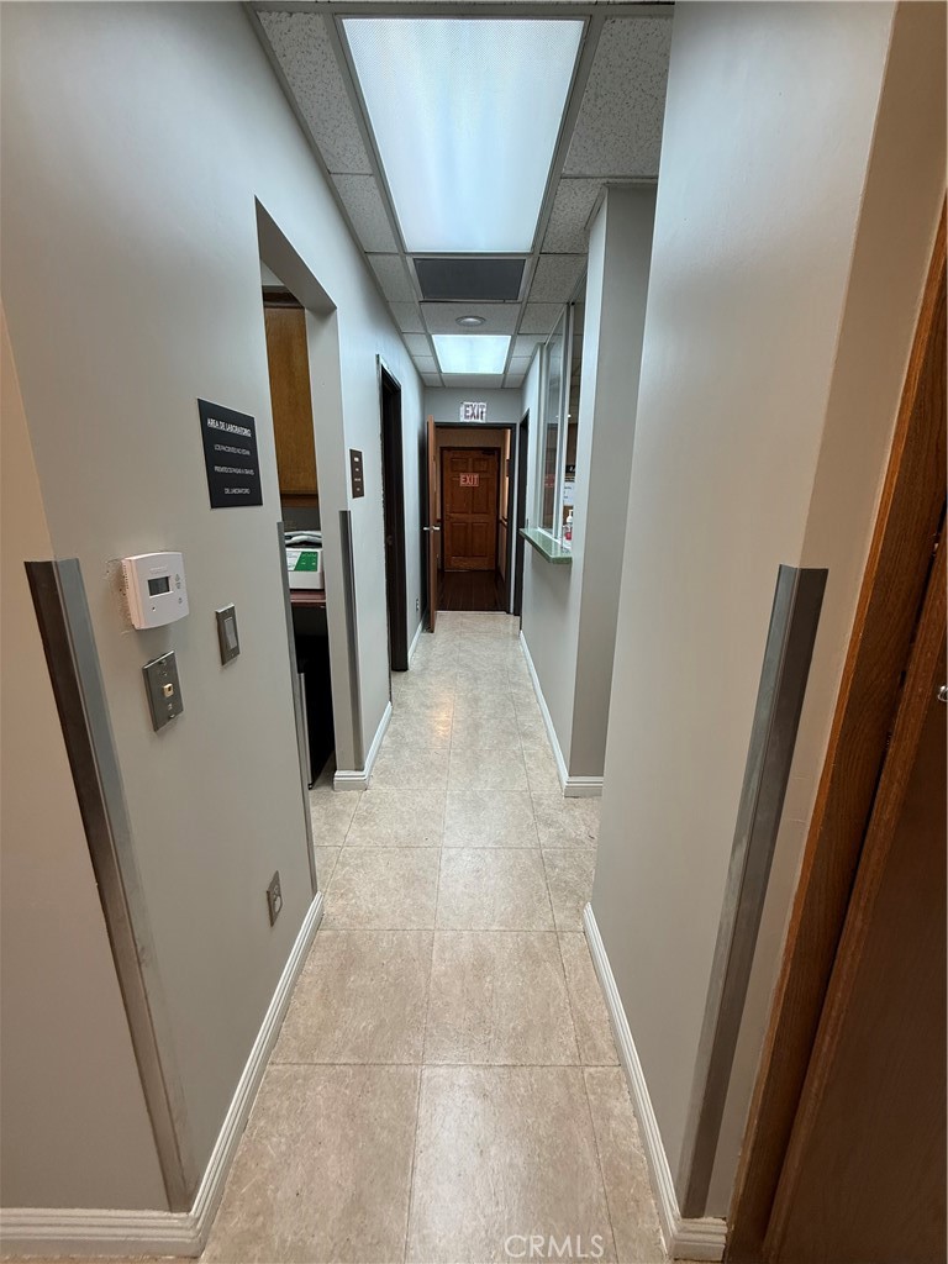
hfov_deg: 85.7
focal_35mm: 14
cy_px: 632
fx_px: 511
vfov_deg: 102.1
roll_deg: -1.3
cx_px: 474
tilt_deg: -15.4
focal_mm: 2.22
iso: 200
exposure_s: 1/120
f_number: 2.2
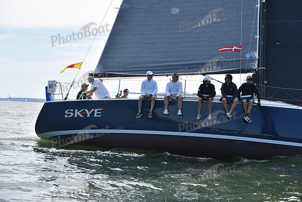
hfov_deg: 28.8
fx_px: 587
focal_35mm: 70
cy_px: 101
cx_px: 151
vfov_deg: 19.5
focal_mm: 70
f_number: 6.3
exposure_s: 1/1000
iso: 320
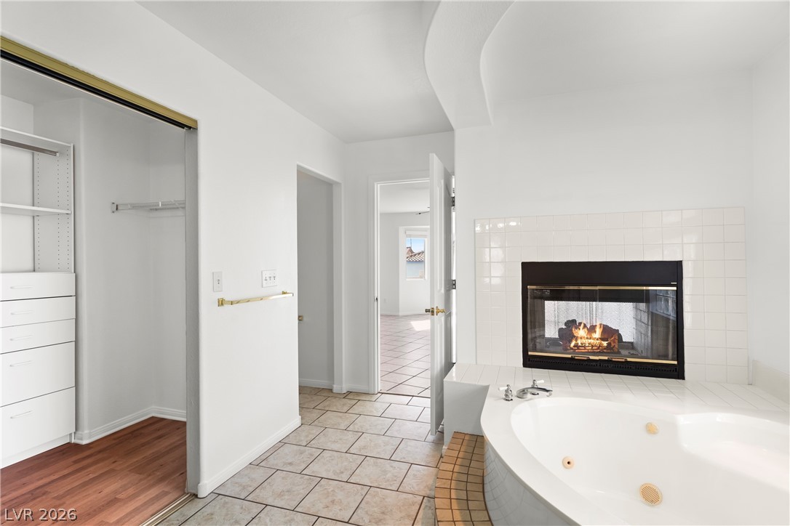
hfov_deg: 93.3
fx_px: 373
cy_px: 263
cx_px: 395
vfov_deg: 70.4
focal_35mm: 17
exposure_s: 1/60
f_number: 8
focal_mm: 17
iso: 500
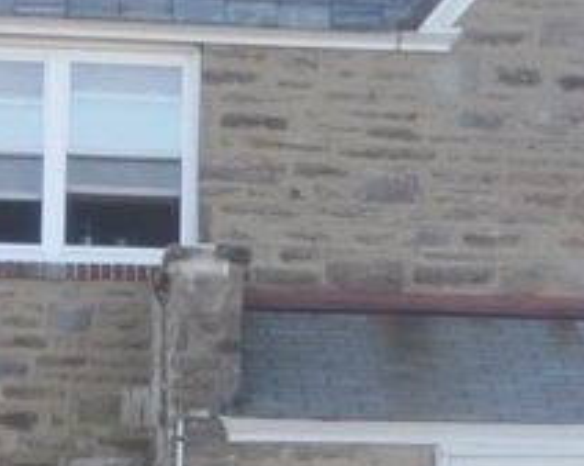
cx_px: 631
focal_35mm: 251
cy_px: 425
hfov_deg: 7.7
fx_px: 4332
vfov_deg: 6.1
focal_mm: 12.1
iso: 100
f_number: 4.7
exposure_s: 1/80
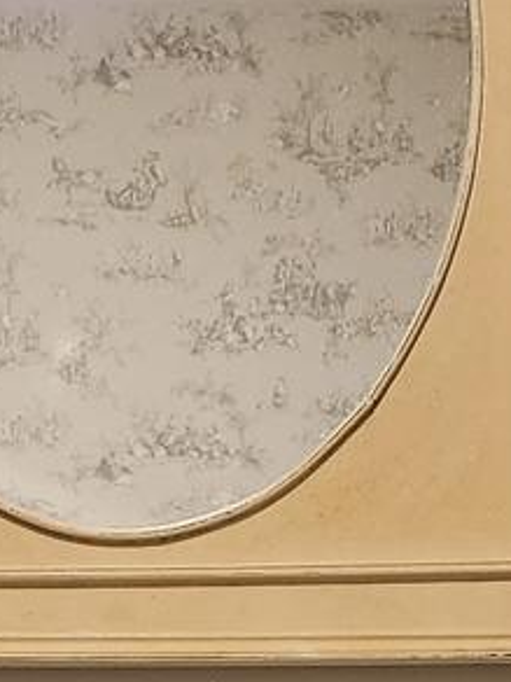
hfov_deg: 9.8
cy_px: 1156
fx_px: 2972
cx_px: 170
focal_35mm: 151
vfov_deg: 12.2
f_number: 1.8
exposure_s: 1/100
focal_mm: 6.4
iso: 400
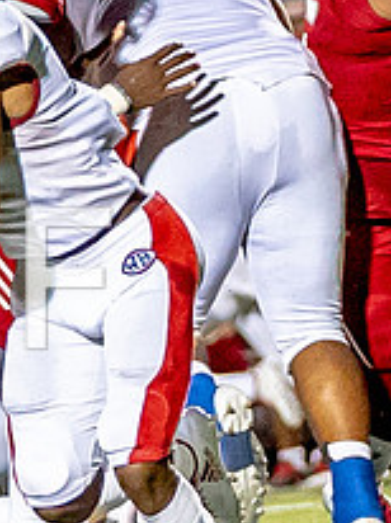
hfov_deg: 1.6
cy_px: 152
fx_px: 14277
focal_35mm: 946
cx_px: 183
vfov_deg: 2.1
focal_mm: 122
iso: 6400
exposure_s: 1/1000
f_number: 2.8
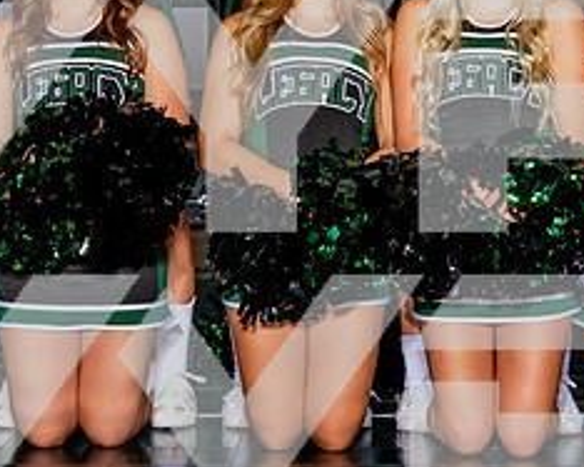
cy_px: 57
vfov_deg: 9.8
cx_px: 380
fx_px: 2712
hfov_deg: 12.3
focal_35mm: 157
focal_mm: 43
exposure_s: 1/200
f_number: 10
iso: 320
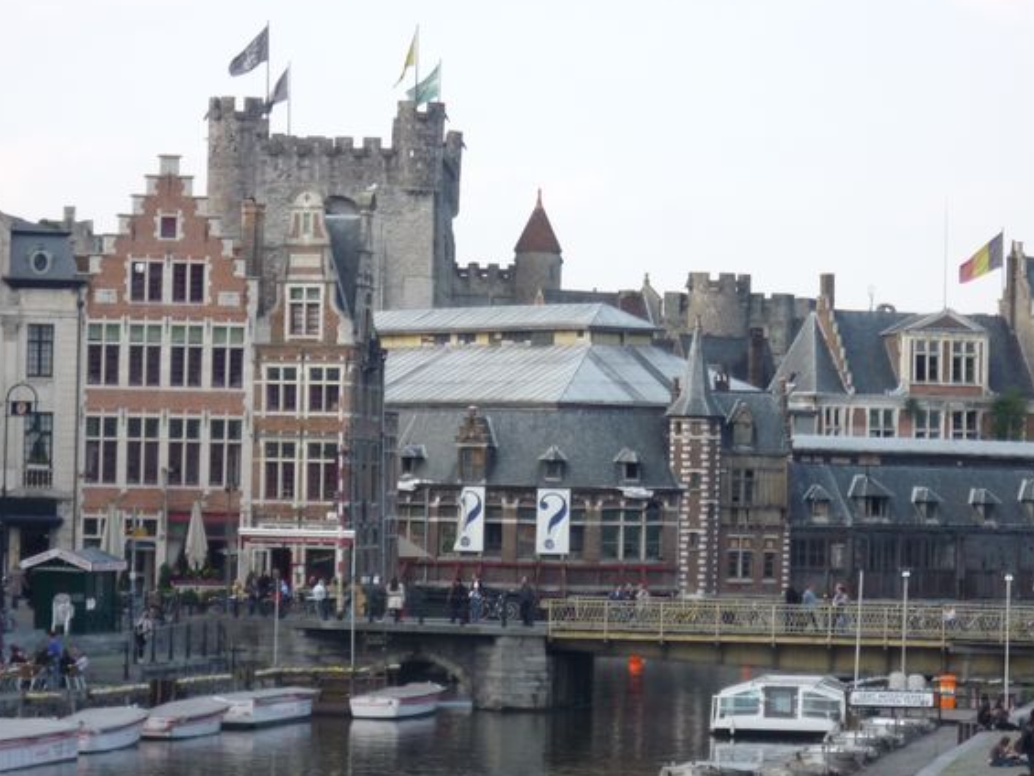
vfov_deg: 8.7
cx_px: 509
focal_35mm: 170
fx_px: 5079
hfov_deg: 11.6
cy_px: 388
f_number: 5.9
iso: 125
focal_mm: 26
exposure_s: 1/125
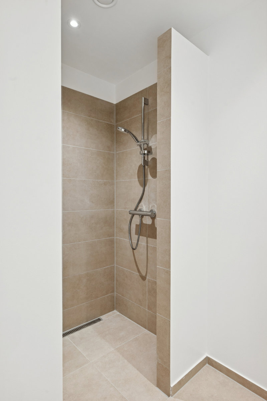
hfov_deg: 63.2
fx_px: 217
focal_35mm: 20
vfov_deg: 85.4
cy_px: 200
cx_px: 134
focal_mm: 19.5
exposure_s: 1/8
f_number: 8
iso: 400
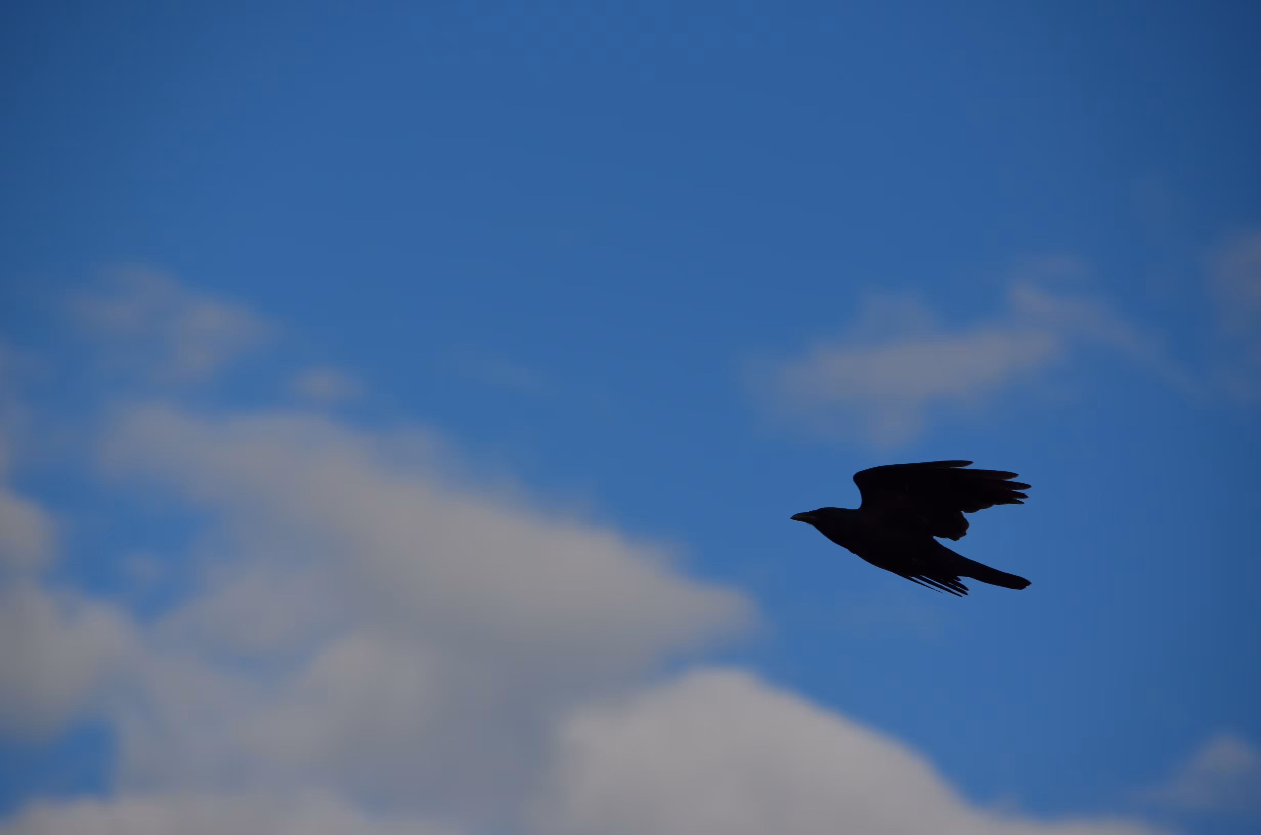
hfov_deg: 6.9
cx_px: 630
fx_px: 10487
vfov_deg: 4.6
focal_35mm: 300
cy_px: 418
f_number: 5.6
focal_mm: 200
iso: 200
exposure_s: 1/2000
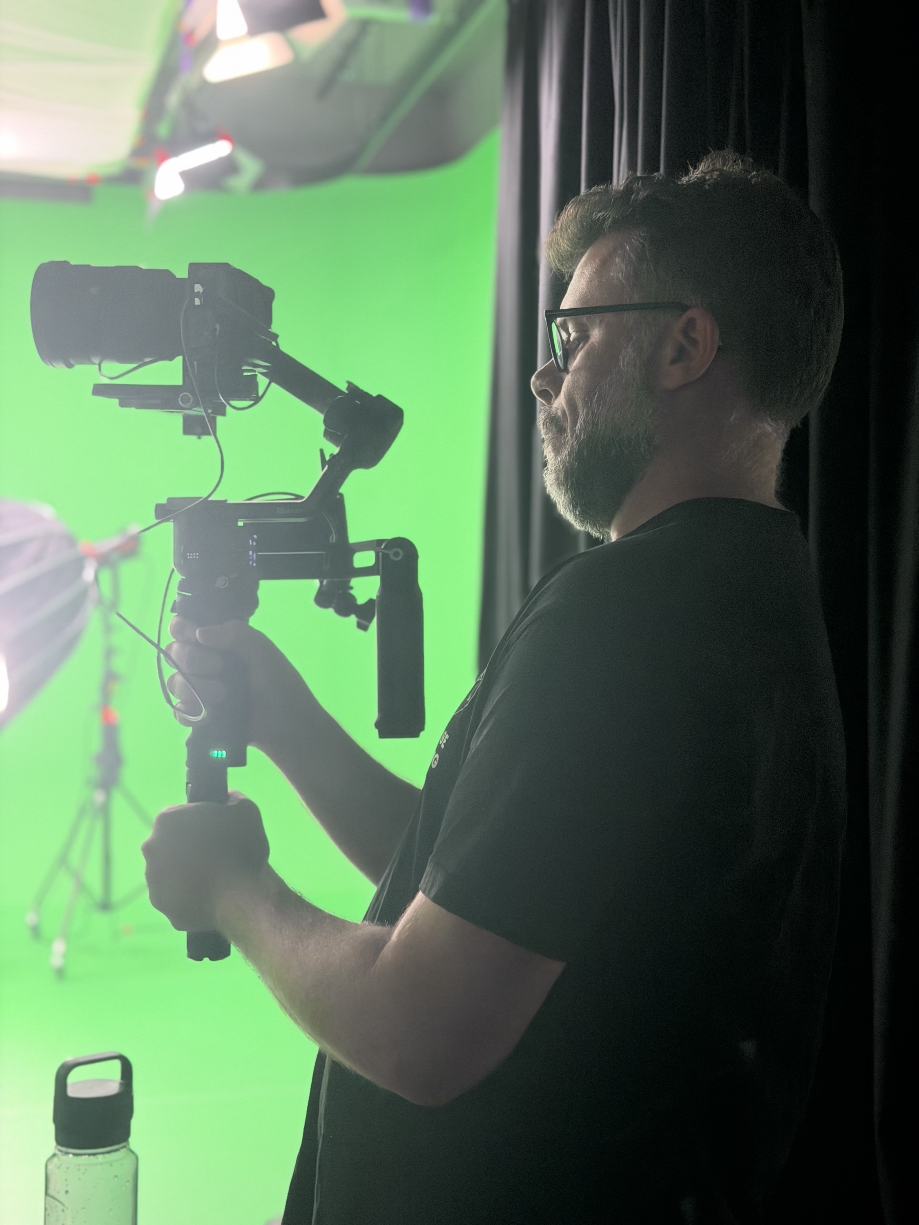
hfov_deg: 30.3
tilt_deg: -1.2
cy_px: 612
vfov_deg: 39.7
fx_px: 1699
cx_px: 460
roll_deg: -0.4
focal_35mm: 48
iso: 250
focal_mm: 6.76
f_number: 1.78
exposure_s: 1/57
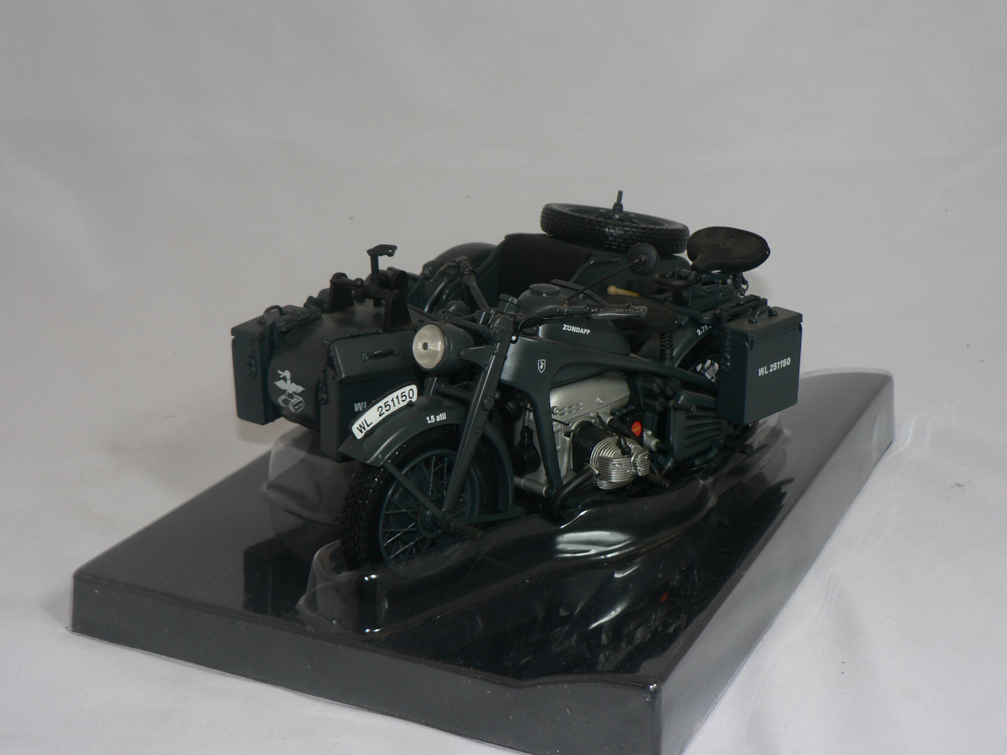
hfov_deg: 34.3
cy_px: 378
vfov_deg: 26.1
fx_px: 1629
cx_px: 504
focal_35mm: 56
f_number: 3.2
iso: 80
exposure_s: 1/60
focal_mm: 9.3
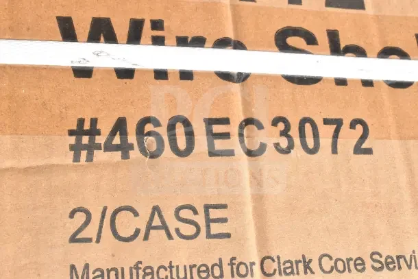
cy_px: 140
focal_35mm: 69
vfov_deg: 19.7
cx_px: 209
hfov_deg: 29.2
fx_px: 801
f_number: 20
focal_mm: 46
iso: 6400
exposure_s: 1/1600
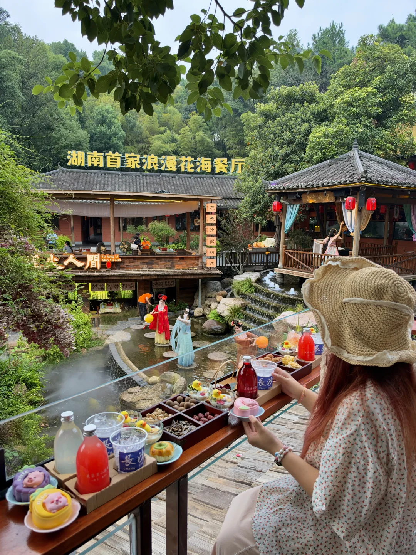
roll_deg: -0.7
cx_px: 208
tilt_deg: -9.0
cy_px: 278
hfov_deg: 56.8
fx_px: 385
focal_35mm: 24
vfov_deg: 71.6
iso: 100
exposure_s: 1/193
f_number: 1.8
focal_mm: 6.93
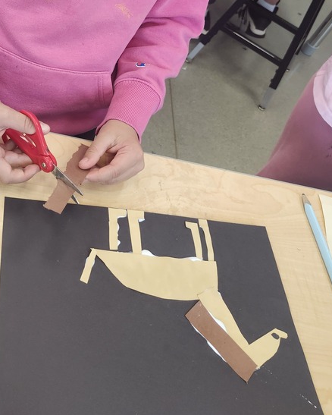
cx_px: 85
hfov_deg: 35.0
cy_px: 71
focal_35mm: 42
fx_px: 516
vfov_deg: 41.5
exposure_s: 1/120
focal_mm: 5.54
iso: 160
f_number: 1.8
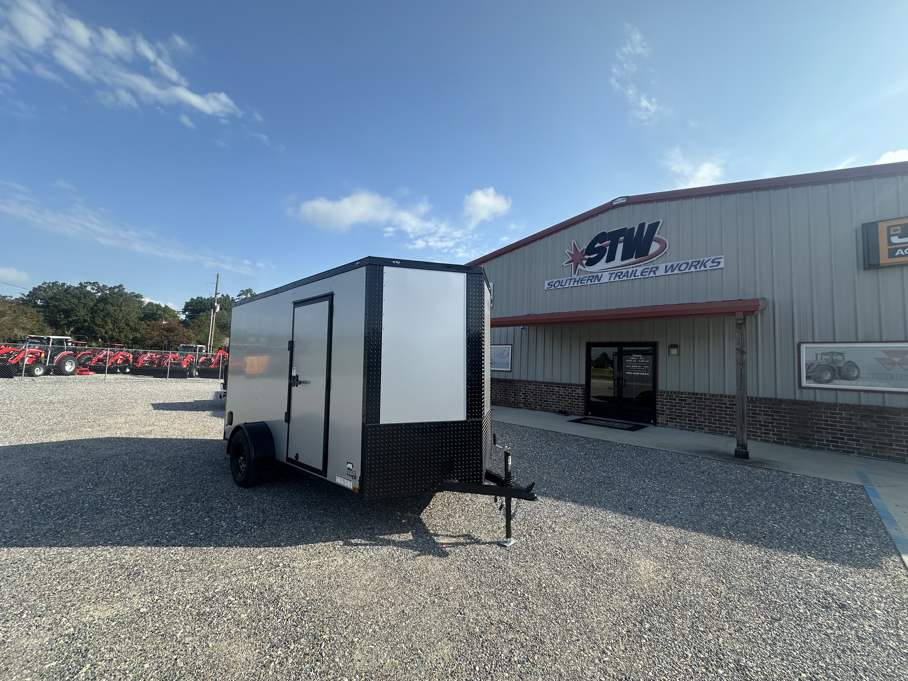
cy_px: 340
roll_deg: -2.9
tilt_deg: +3.8
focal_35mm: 14
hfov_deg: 102.1
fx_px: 367
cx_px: 454
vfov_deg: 85.7
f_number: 2.2
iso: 40
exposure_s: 1/1416
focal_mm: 2.22
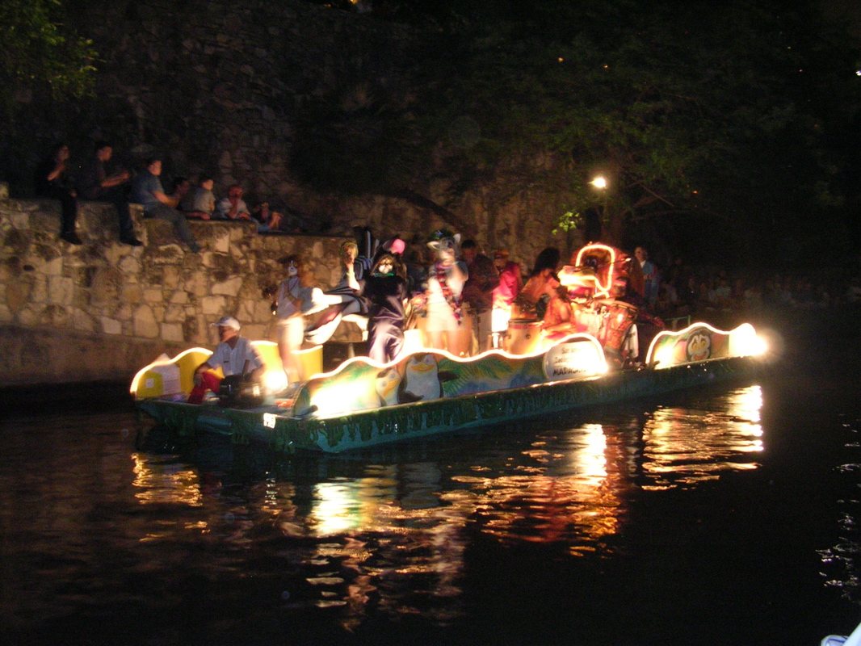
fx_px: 945
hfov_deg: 49.0
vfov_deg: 37.7
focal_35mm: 38
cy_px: 323
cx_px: 430
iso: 200
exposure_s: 1/6.4
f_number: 2.8
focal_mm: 5.8
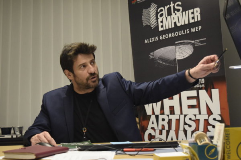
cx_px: 120
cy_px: 80
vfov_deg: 26.5
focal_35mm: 51
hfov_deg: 38.9
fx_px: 341
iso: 3200
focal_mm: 34
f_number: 5
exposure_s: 1/160
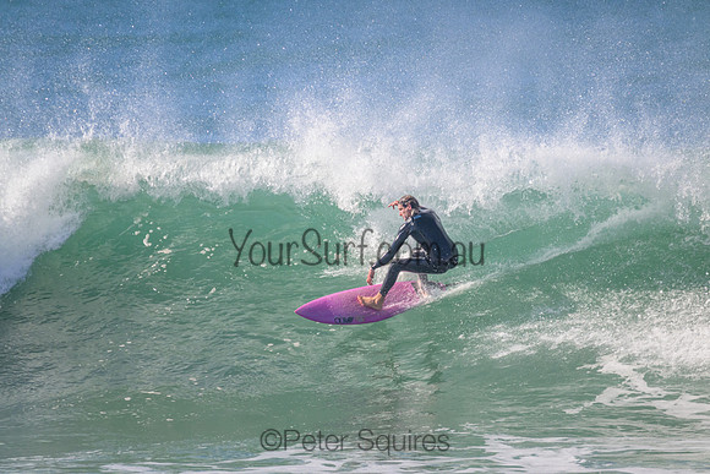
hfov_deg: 2.6
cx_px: 355
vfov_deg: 1.7
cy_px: 237
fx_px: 15781
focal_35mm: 800
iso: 1400
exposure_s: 1/2000
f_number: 11
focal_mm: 800
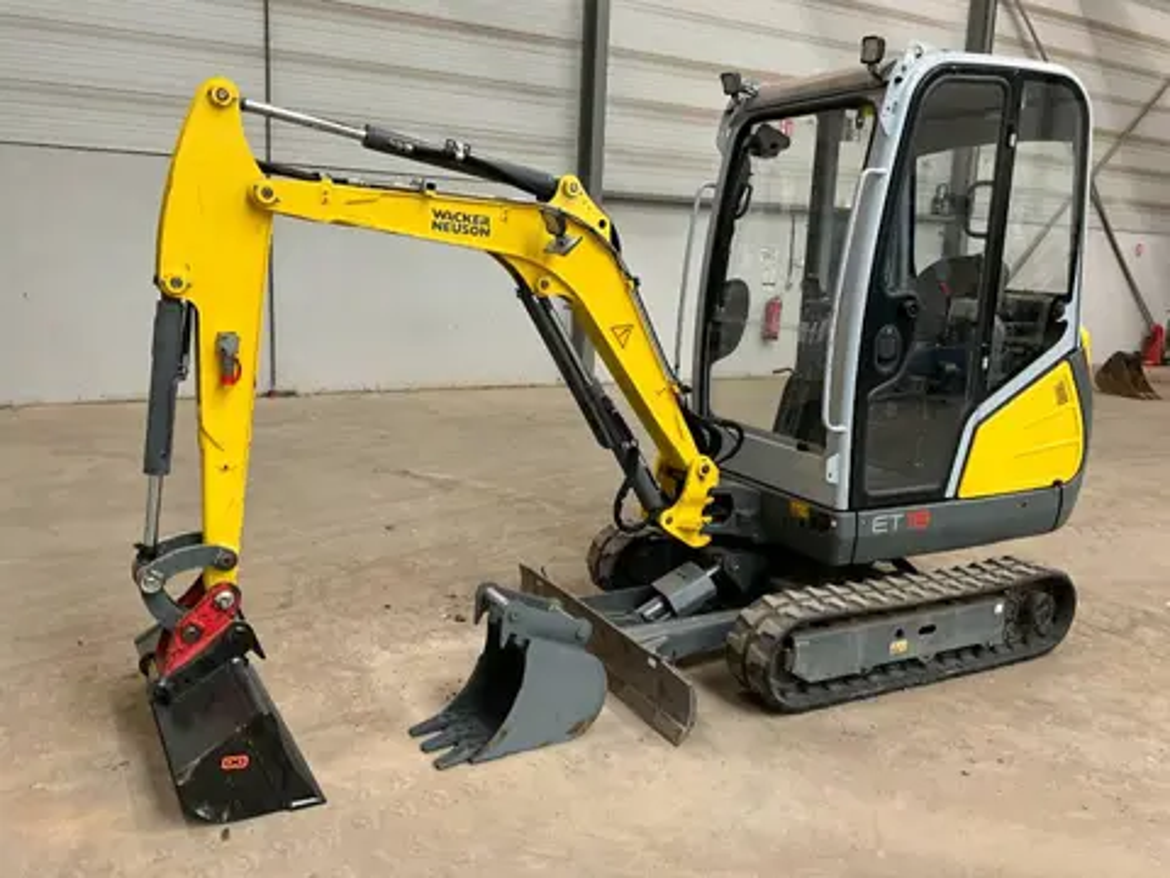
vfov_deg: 48.2
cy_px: 439
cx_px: 585
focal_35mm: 29
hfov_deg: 61.7
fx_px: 980
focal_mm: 3
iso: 160
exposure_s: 1/60
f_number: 1.8
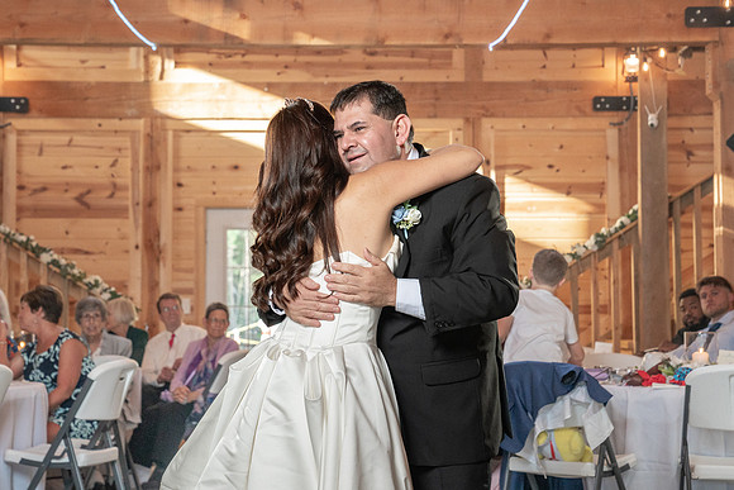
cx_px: 370
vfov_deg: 16.7
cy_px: 213
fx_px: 1671
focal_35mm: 82
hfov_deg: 24.8
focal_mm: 70
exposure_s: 1/200
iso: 2000
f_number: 5.6
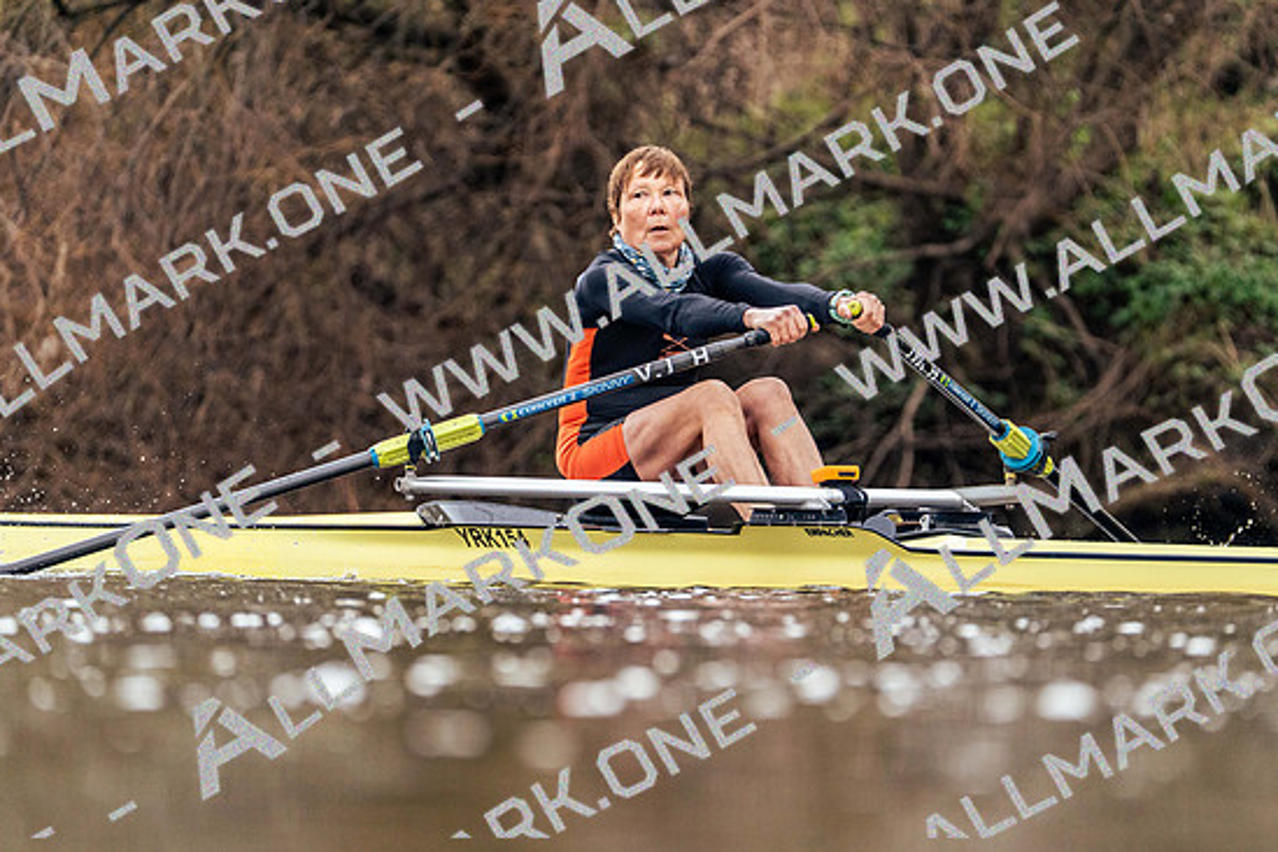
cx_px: 666
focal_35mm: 508
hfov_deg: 4.1
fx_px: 18033
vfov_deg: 2.7
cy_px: 439
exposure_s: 1/2000
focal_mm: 481
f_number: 6.3
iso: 3200
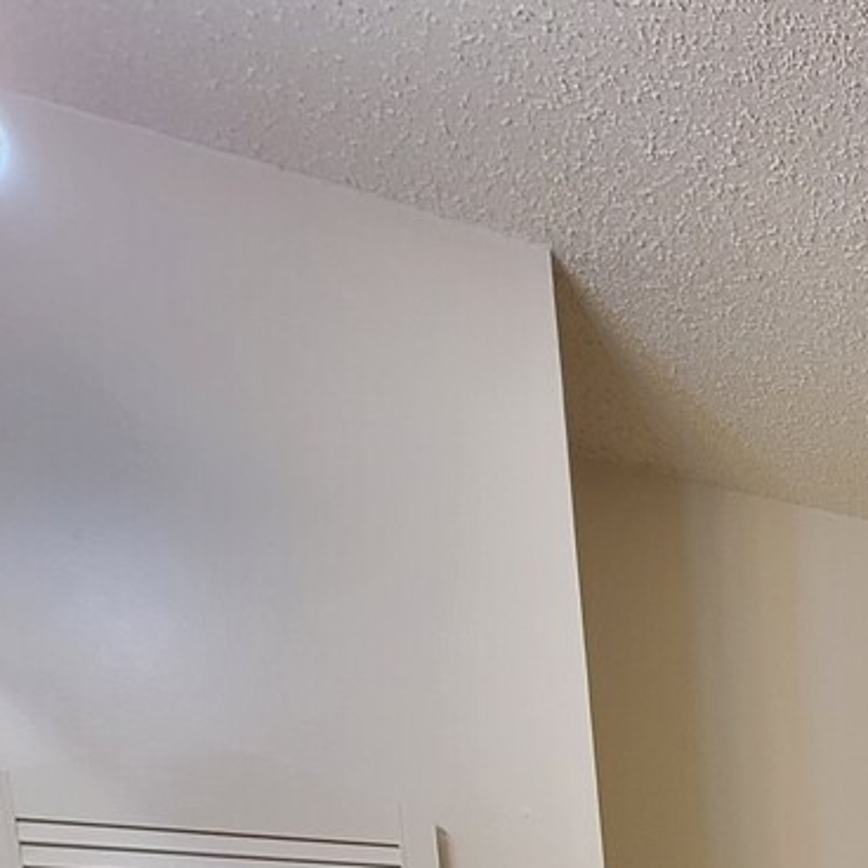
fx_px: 1277
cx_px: 1413
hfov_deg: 24.8
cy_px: 1231
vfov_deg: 28.1
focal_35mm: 45
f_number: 2.2
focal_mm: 2.2
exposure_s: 1/60
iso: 200
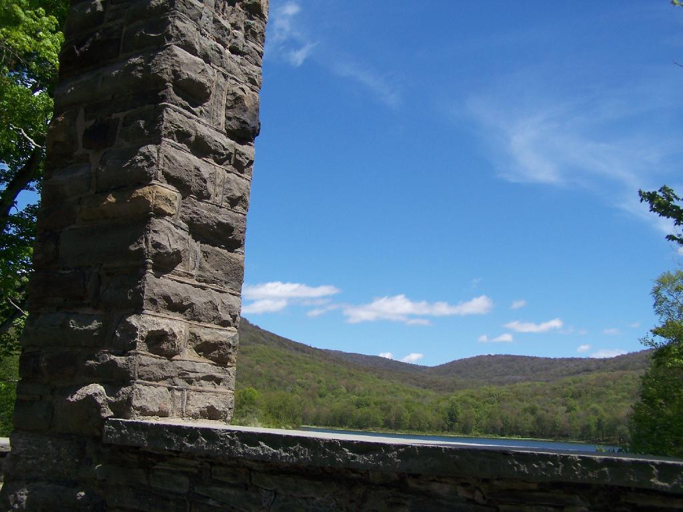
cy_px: 256
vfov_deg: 37.7
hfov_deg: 49.0
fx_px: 750
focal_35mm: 38
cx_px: 342
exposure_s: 1/800
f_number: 4
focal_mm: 6.3
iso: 80
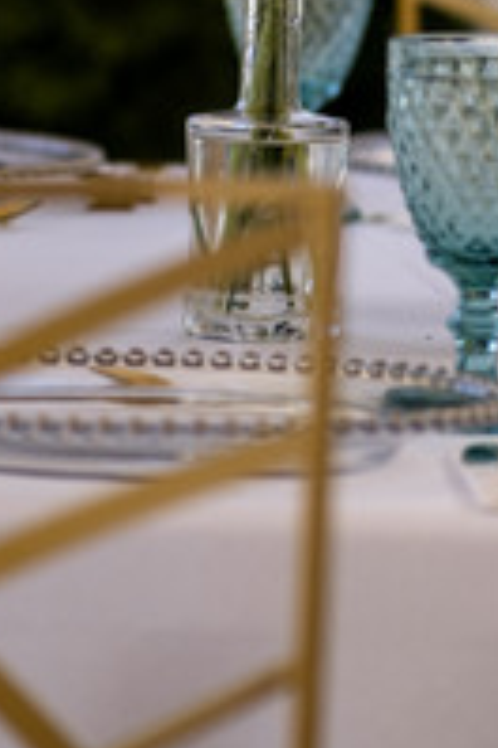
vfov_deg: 5.0
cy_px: -234
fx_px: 8590
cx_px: 602
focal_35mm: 414
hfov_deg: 3.3
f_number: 2
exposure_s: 1/3800
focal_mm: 85
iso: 160
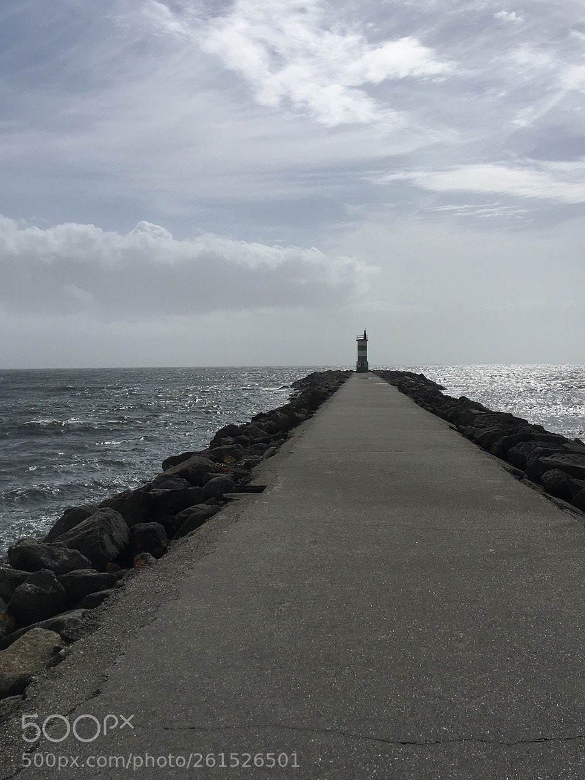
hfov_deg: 39.5
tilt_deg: +3.4
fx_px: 811
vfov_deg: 51.1
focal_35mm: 36
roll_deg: -0.4
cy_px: 324
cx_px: 347
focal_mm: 4.15
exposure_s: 1/8547
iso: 25
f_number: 2.2
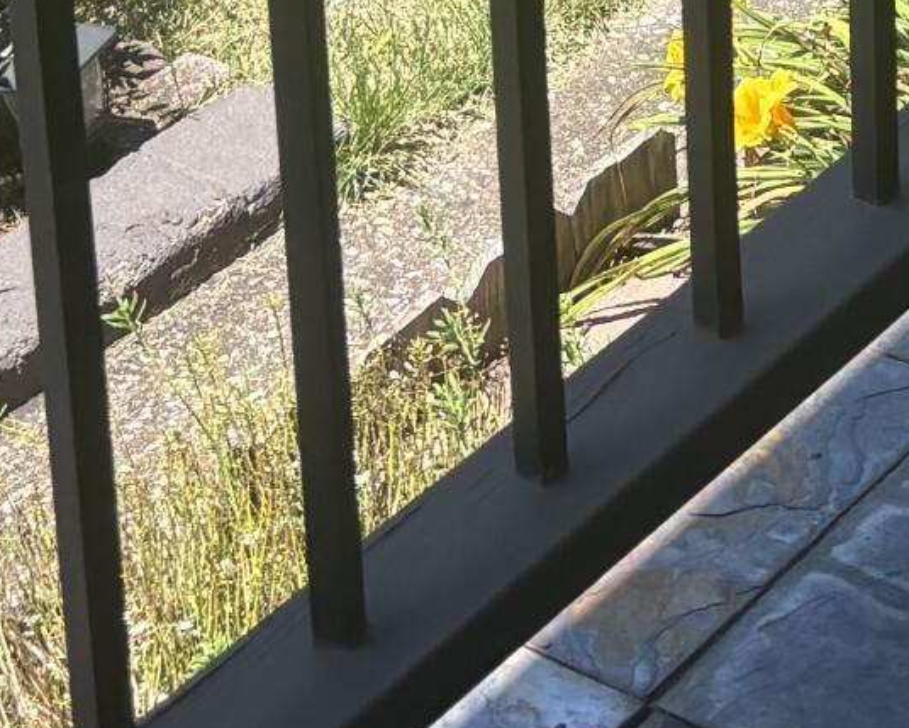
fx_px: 3821
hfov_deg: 12.9
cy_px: -1033
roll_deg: +0.5
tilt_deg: -15.8
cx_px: 1326
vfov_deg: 9.6
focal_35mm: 142
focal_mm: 5.96
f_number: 1.6
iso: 50
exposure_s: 1/1103
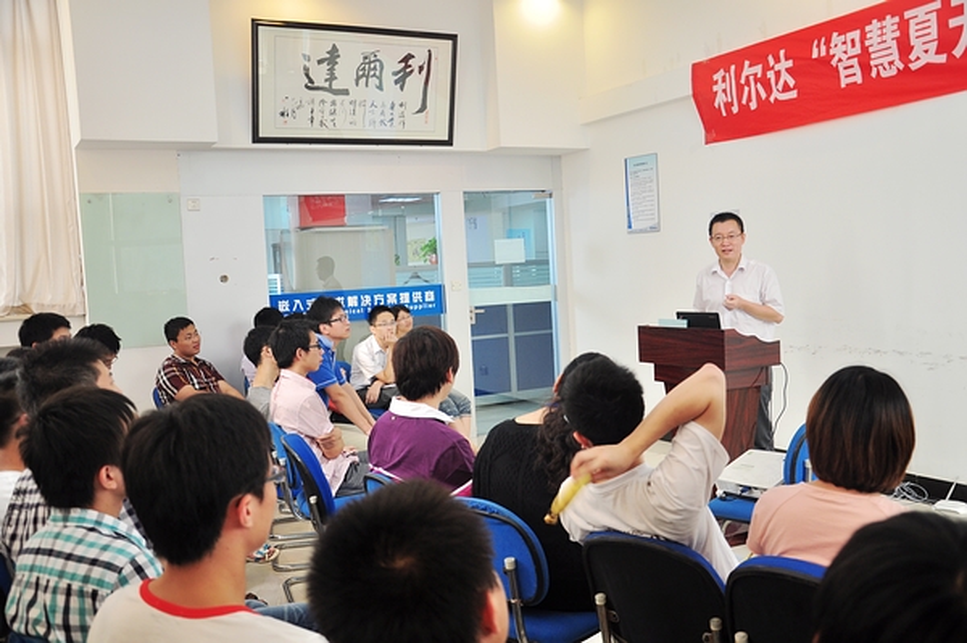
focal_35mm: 36
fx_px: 966
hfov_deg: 53.2
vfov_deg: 36.8
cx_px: 484
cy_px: 322
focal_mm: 24
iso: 250
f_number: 3.8
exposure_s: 1/20
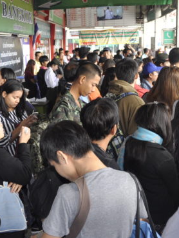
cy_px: 124
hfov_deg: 28.4
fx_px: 351
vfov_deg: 37.5
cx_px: 62
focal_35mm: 51
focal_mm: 18
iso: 640
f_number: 4
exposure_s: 1/125
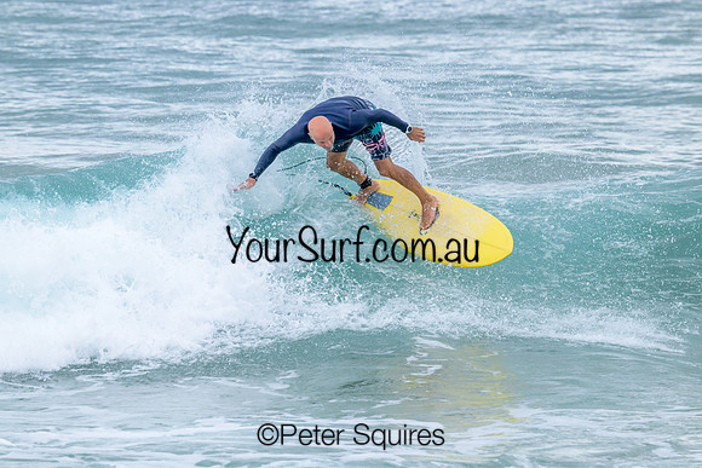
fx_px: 7589
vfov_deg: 3.5
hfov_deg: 5.3
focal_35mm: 389
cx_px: 351
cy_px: 234
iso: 1400
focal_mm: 380
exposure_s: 1/2000
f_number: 10
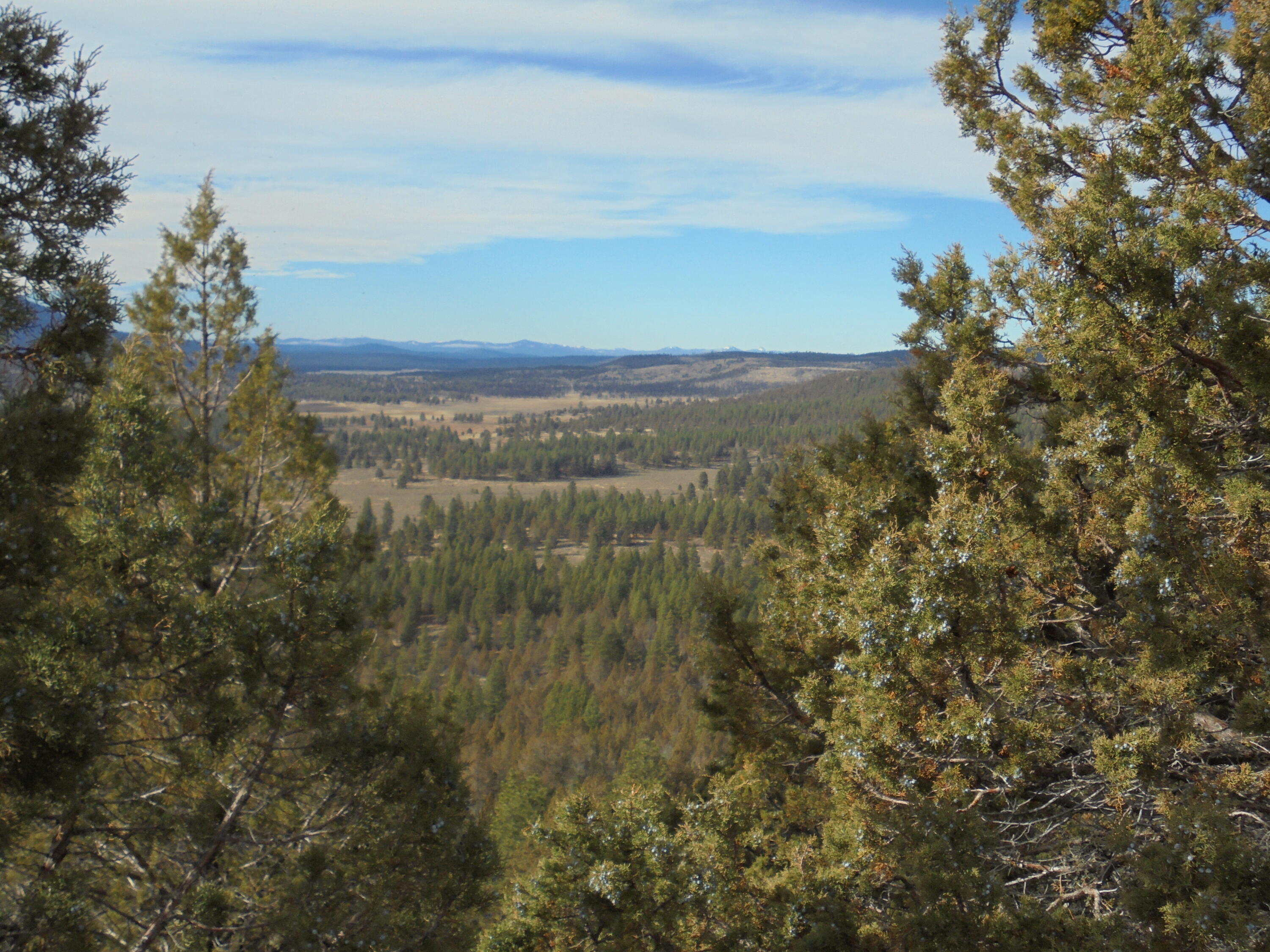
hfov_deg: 49.0
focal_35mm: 38
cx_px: 635
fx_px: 1394
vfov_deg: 37.7
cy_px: 476
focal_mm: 6.9
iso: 100
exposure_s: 1/800
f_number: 4.2
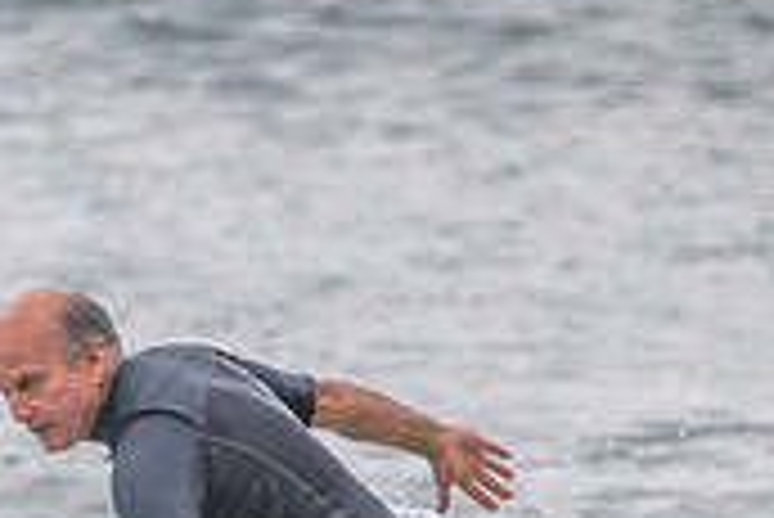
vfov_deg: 0.5
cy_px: 804
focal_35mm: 2695
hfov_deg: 0.8
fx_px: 57990
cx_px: 4
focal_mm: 800
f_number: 11
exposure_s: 1/2000
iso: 1400
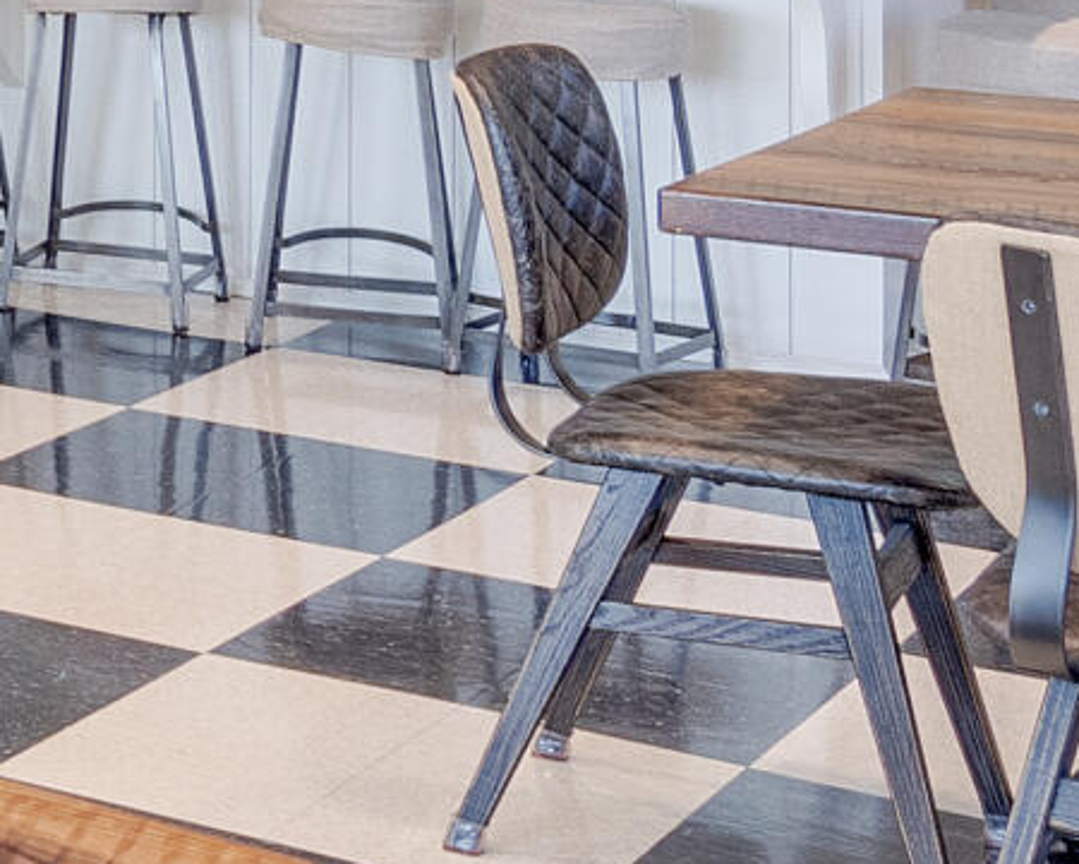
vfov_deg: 13.8
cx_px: -1237
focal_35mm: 103
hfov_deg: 14.5
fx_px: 3293
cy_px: -547
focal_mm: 11
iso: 320
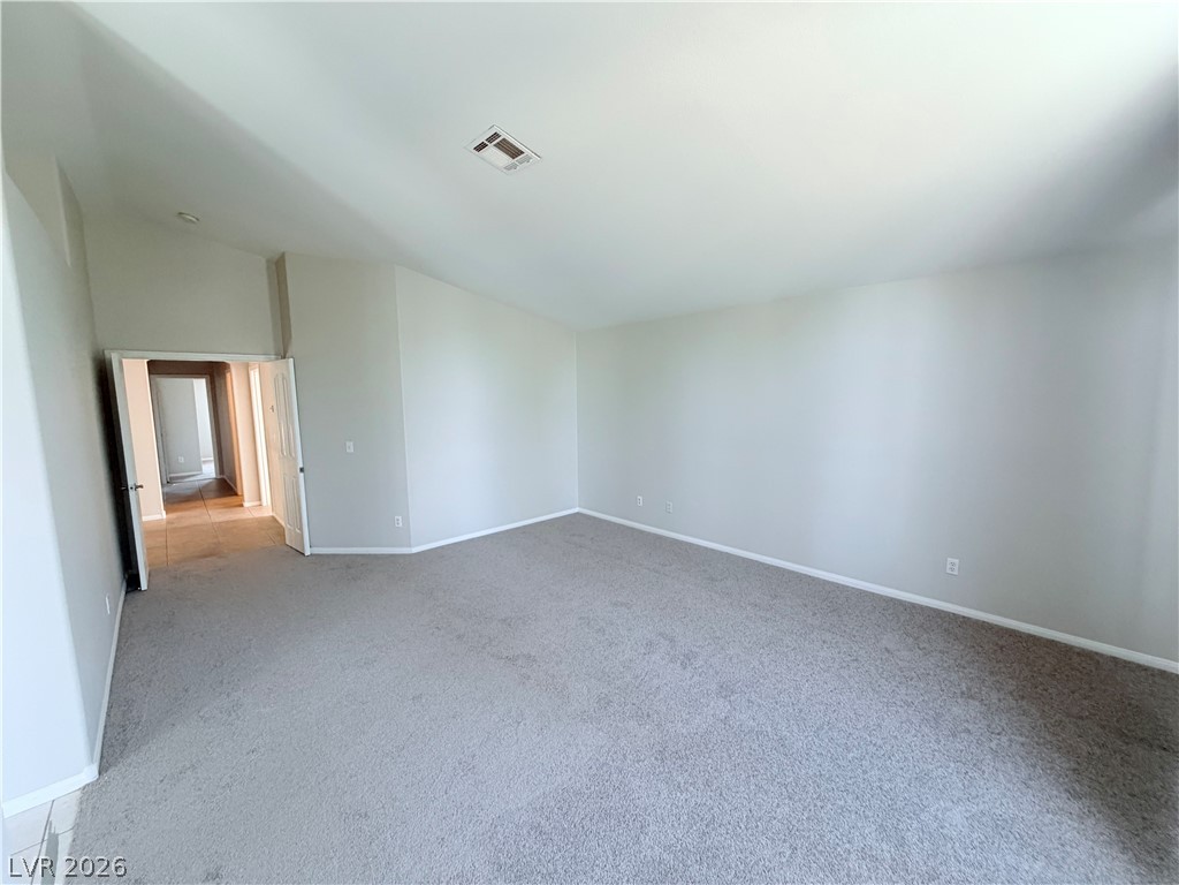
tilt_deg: -6.1
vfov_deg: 85.7
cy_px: 442
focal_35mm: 14
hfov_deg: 102.1
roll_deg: +1.7
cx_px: 590
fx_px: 477
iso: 250
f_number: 2.2
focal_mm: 2.22
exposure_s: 1/121
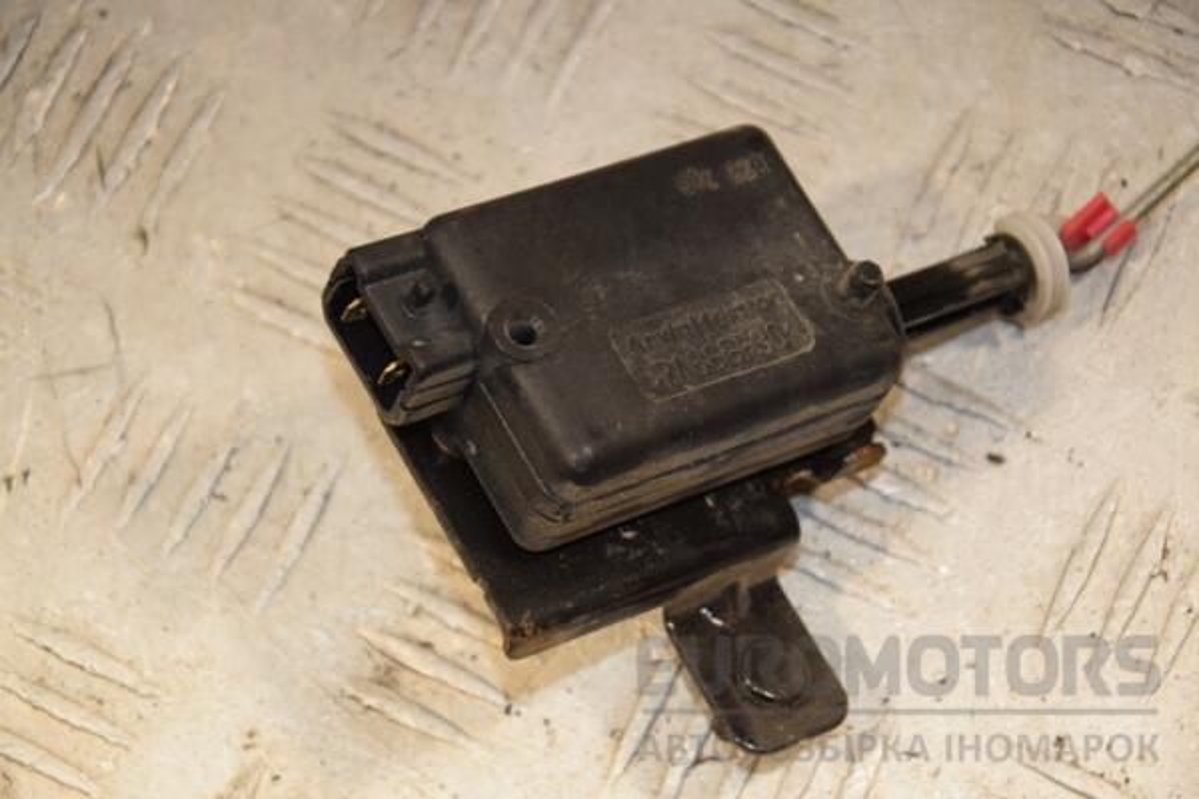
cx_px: 600
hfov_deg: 15.2
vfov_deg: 10.2
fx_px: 4496
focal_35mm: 135
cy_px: 400
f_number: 7.1
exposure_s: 1/200
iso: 800
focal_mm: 90
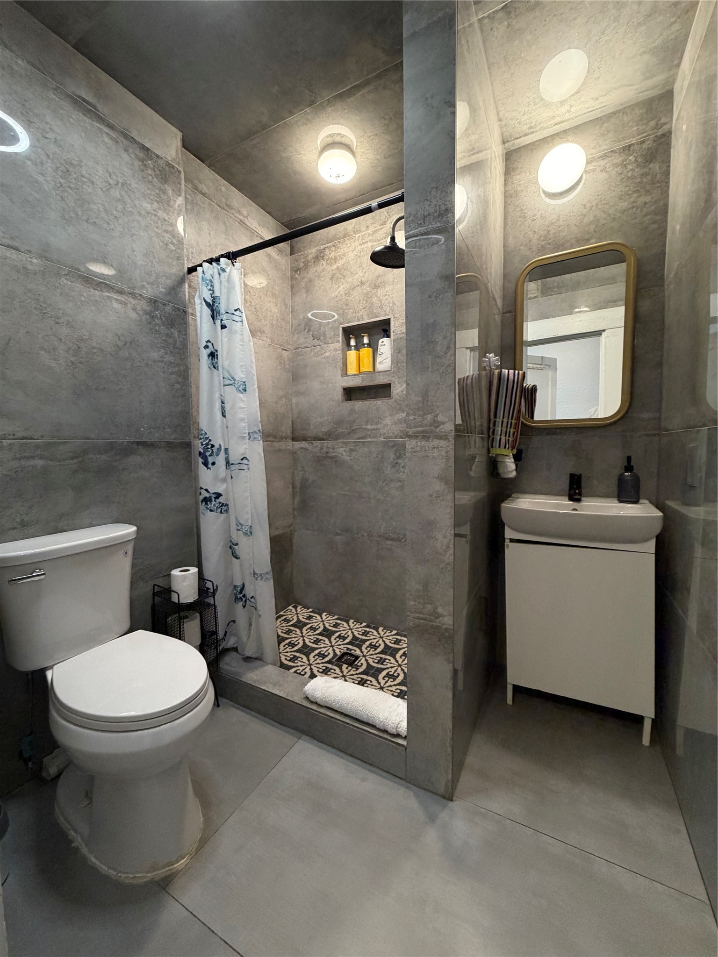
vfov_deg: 102.1
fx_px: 387
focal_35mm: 14
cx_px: 359
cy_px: 478
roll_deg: +0.7
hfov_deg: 85.7
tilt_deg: -4.0
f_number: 2.2
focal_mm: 2.22
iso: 320
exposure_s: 1/60
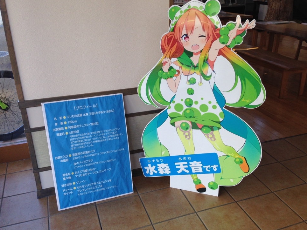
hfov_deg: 52.6
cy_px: 113
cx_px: 157
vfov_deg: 40.7
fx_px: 310
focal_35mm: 35
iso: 64
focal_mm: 4.12
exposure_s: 1/120
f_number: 2.4
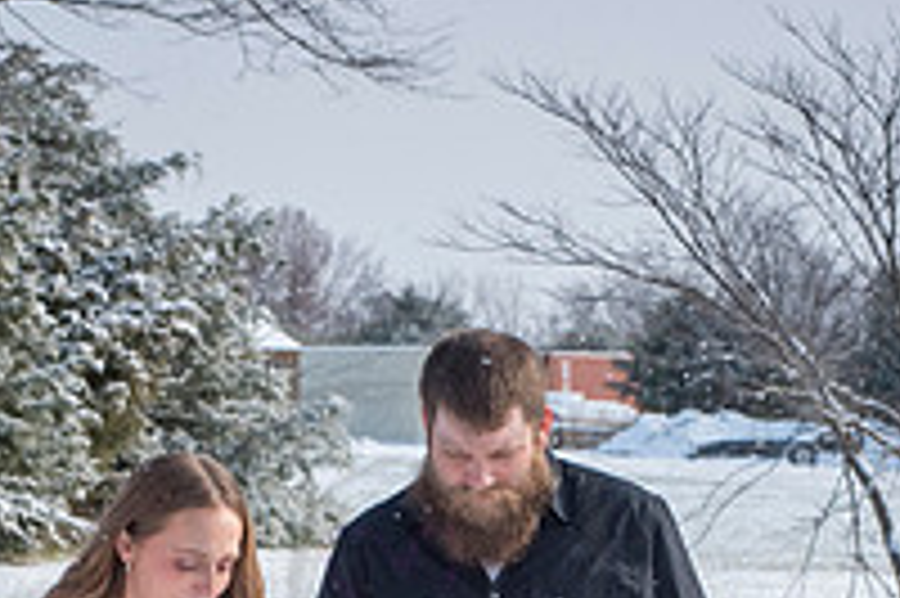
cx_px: 410
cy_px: 980
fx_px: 4496
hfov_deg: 11.4
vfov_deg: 7.4
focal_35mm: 180
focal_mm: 80
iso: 640
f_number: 11
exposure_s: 1/1000
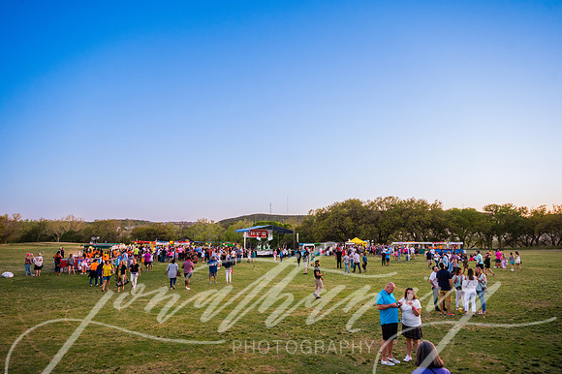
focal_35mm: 24
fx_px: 374
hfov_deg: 73.8
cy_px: 187
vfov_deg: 53.1
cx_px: 281
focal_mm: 24
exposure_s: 1/800
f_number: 4
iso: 1250
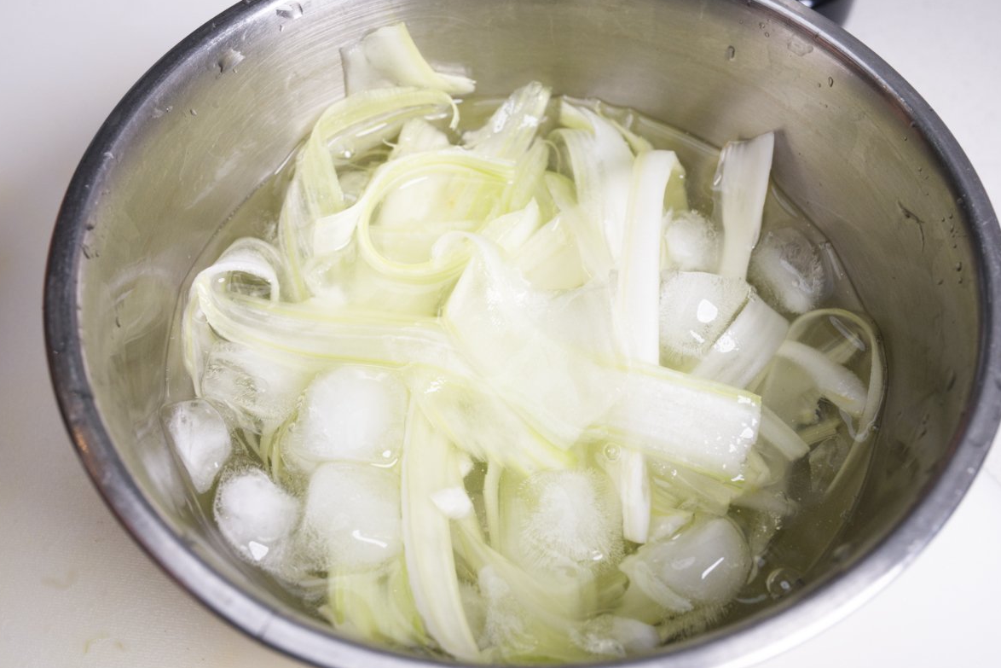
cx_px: 499
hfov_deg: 41.9
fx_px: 1307
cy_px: 338
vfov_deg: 28.7
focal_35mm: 47
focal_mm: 46
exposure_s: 1/1000
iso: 1000
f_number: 9
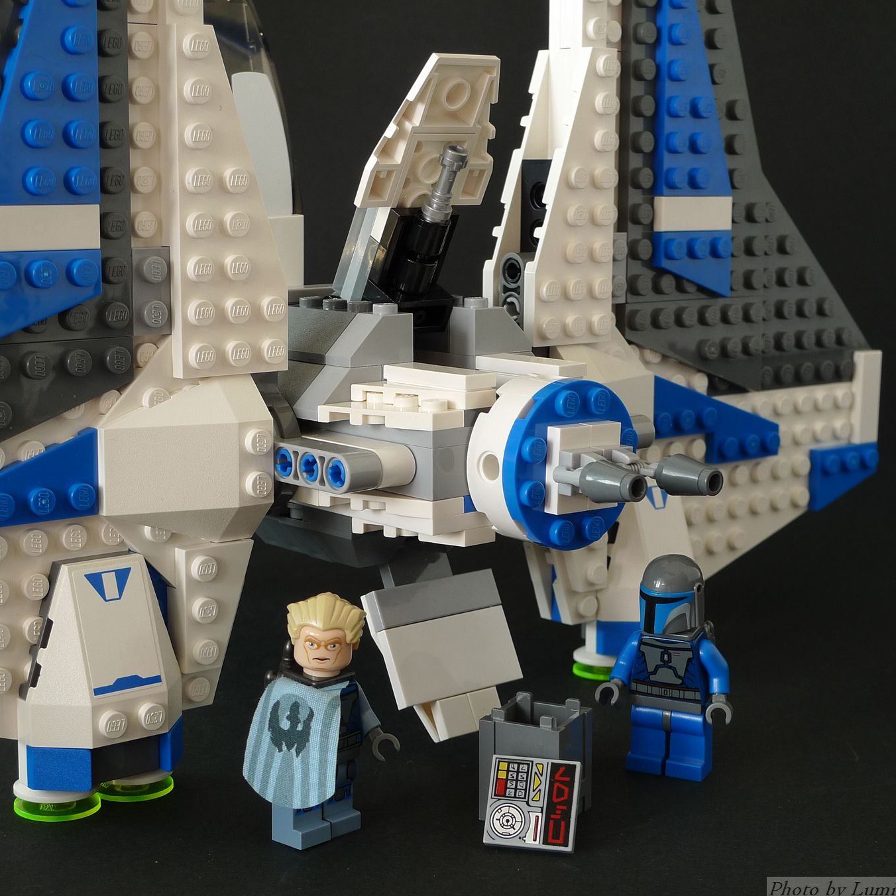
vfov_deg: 27.7
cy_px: 451
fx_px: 1816
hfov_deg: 27.7
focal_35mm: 62
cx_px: 386
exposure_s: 1/40
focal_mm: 11.1
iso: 80
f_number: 4.5
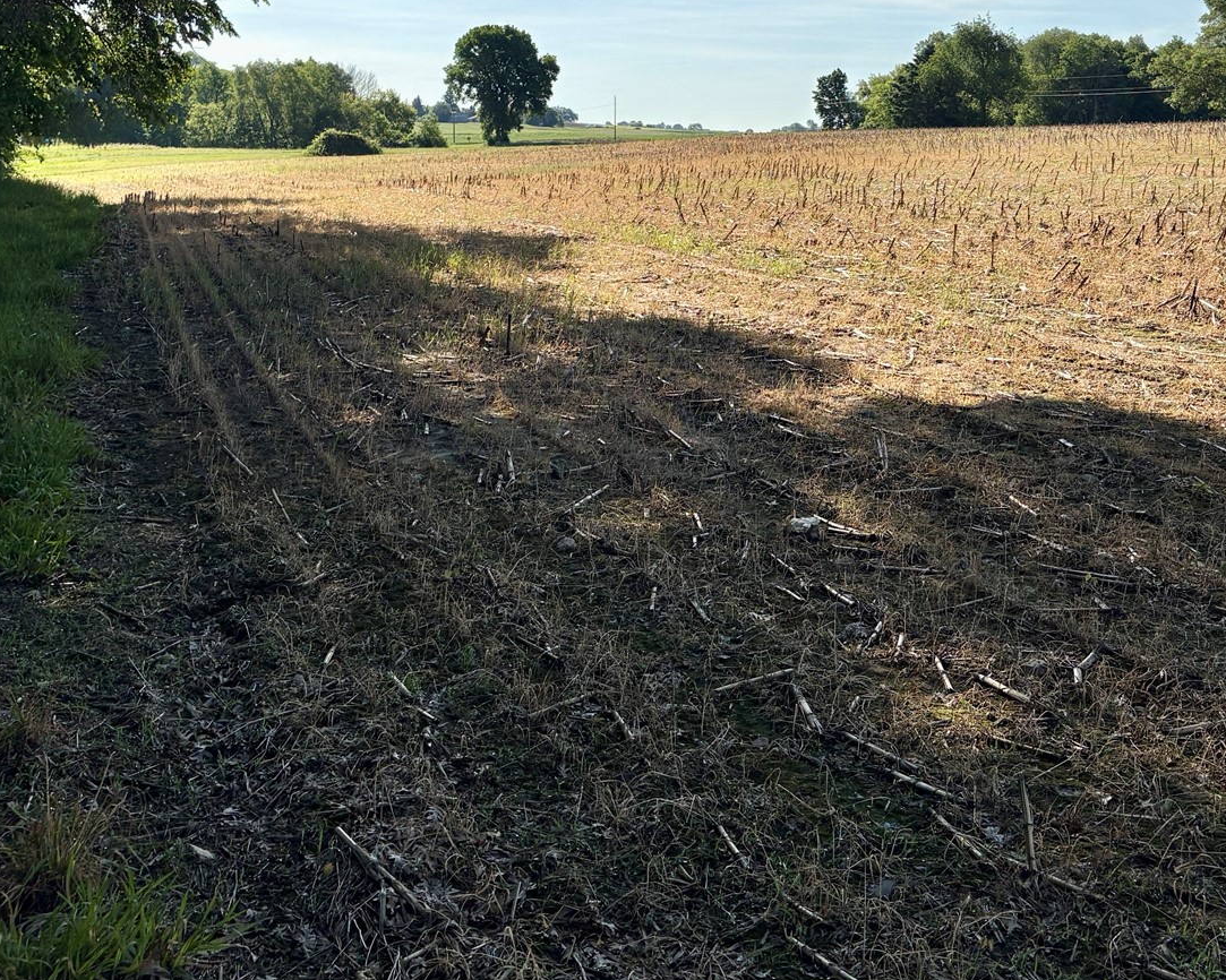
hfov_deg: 38.7
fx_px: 1741
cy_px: 215
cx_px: 683
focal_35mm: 48
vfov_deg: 30.8
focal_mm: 5.96
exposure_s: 1/4608
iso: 50
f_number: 1.6
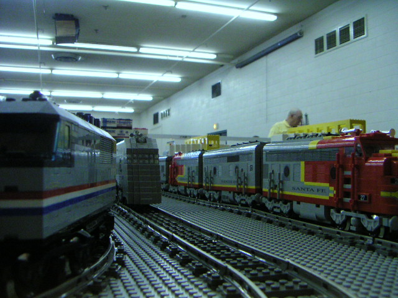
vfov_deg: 38.7
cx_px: 199
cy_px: 149
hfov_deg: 50.1
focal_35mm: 37
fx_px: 425
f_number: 2.8
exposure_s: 1/60
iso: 400
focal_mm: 4.8
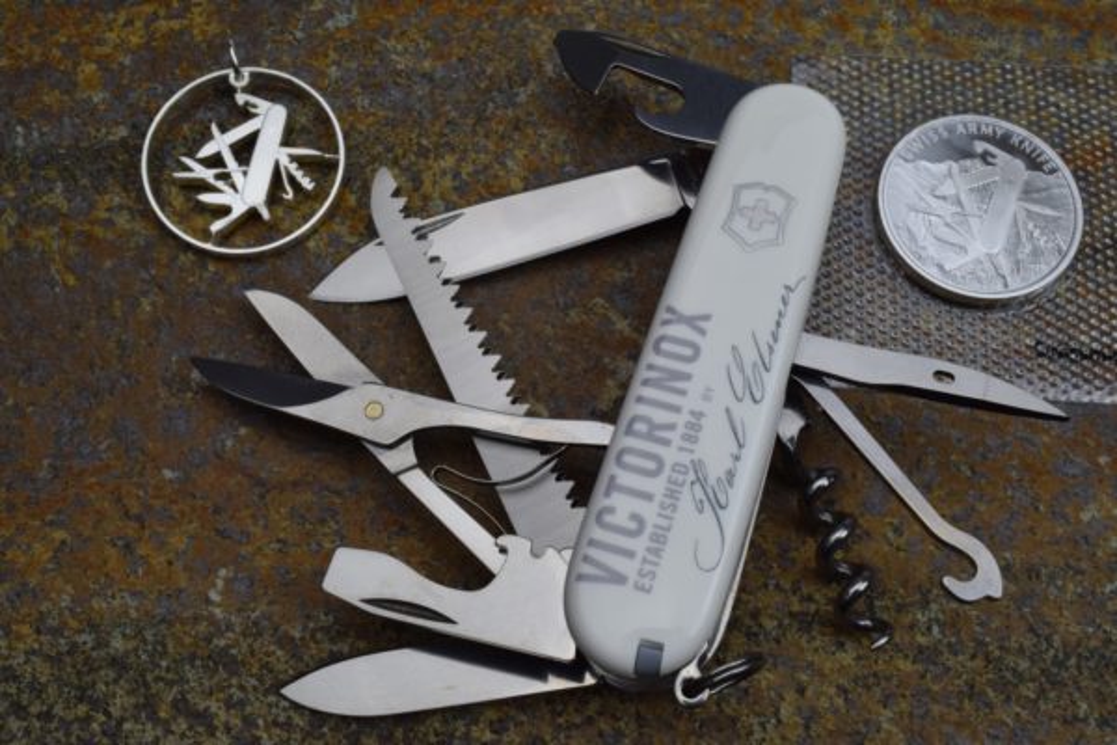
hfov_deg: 46.4
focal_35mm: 42
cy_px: 372
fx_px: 1303
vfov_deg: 31.9
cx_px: 558
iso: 500
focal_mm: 28
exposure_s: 1/30
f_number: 22
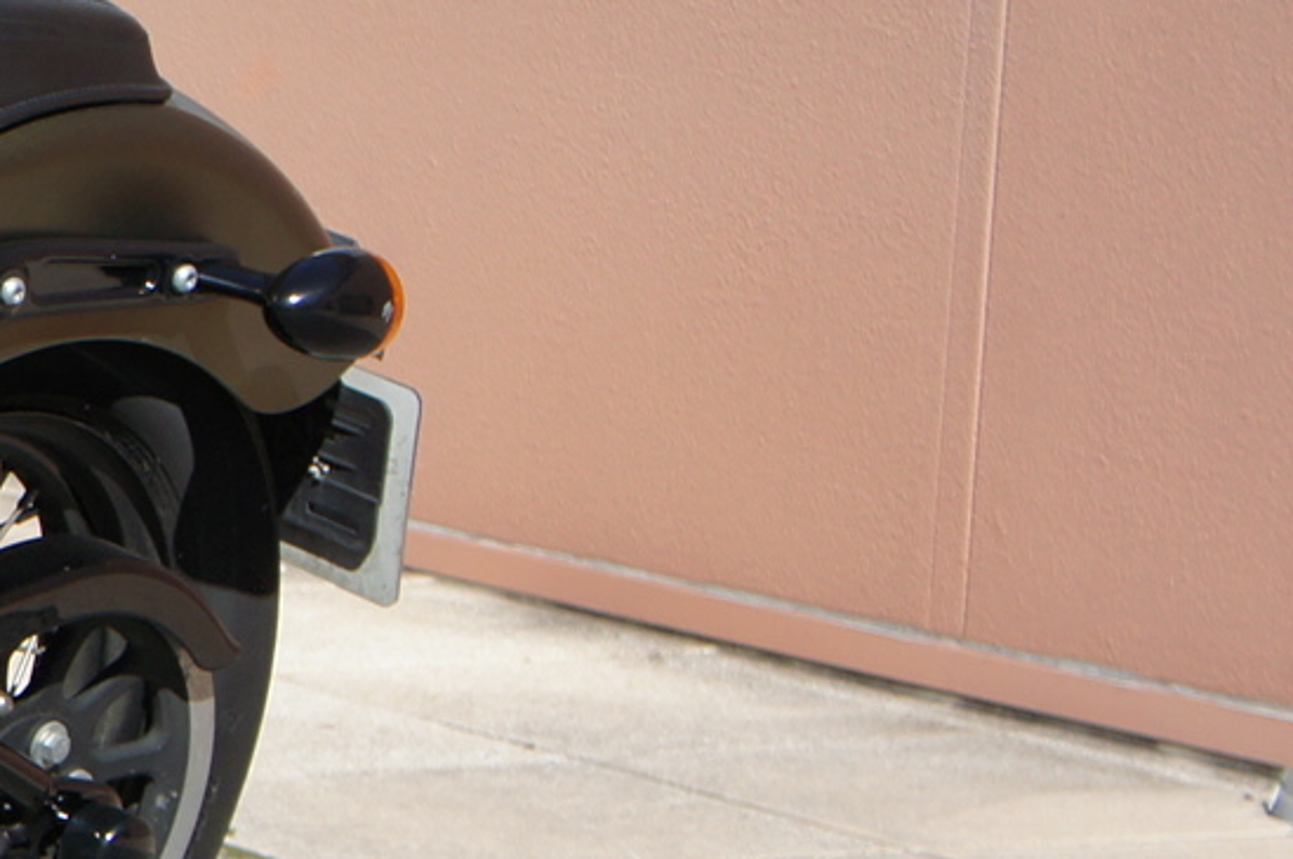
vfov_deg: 7.8
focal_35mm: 175
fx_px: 6280
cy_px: 652
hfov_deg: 10.9
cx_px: -1180
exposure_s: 1/1250
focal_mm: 28
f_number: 4.5
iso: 200
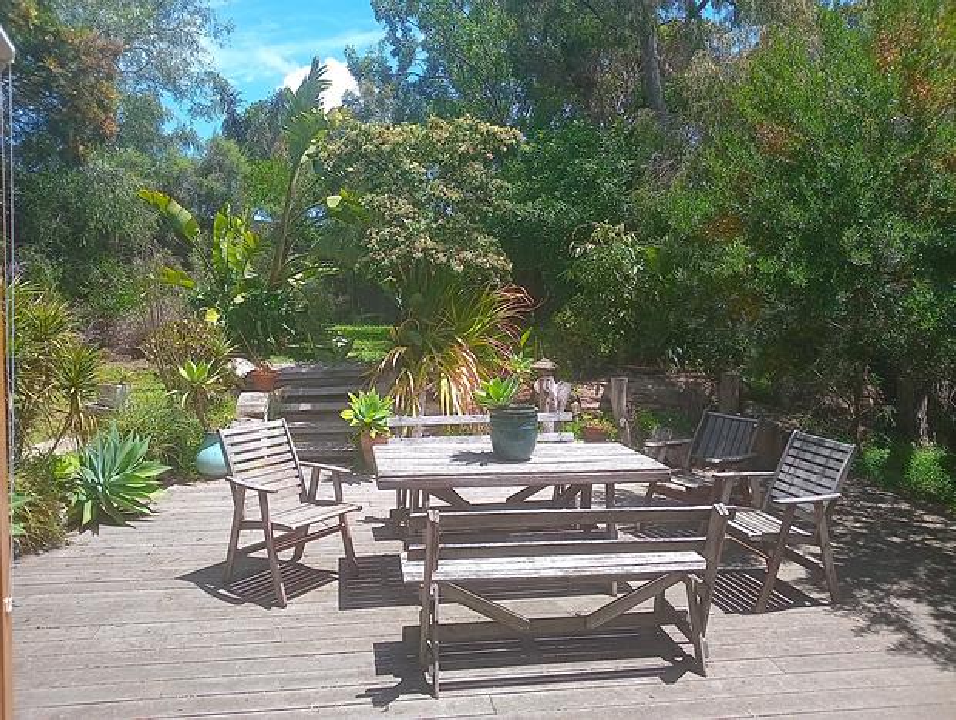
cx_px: 478
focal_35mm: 22
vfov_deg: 61.2
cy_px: 360
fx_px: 609
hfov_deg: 76.3
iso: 25
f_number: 1.8
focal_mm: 4.21
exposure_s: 1/500
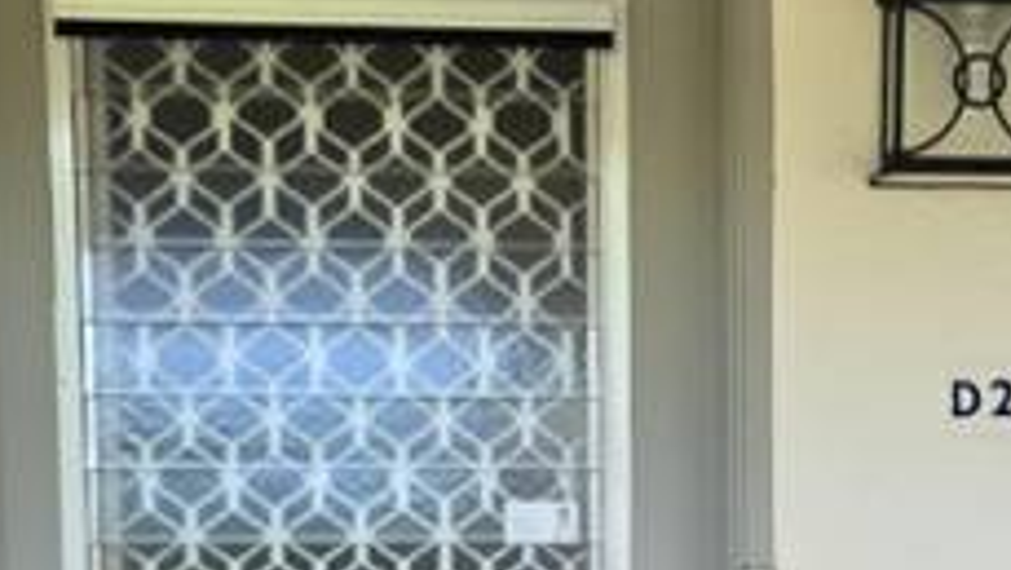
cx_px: 799
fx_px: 1877
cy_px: 577
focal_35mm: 70
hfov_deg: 29.5
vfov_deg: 16.9
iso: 50
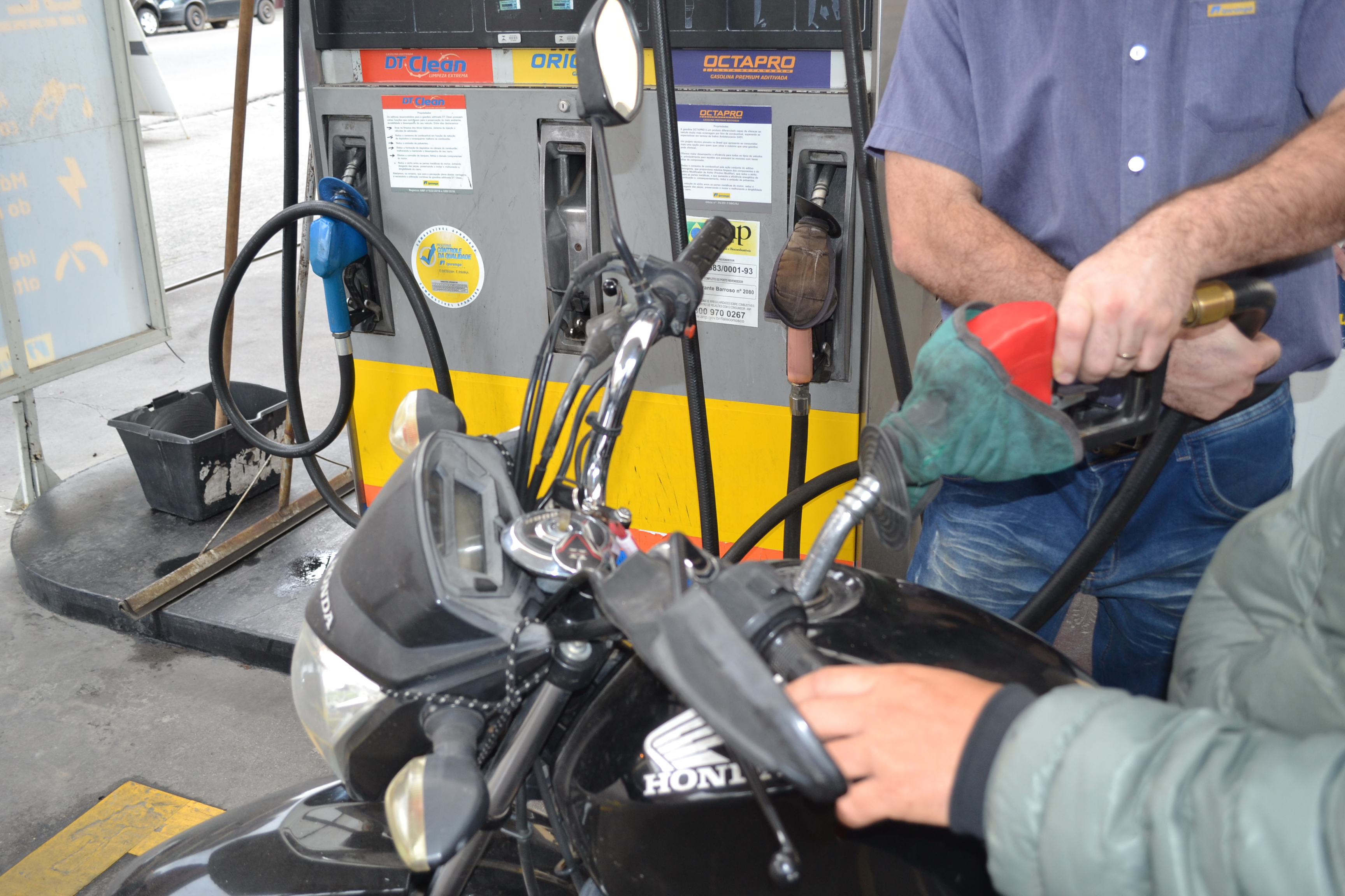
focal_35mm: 33
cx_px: 672
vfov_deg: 40.0
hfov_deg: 57.2
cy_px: 448
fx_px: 1233
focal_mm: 22
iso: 400
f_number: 4
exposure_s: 1/100
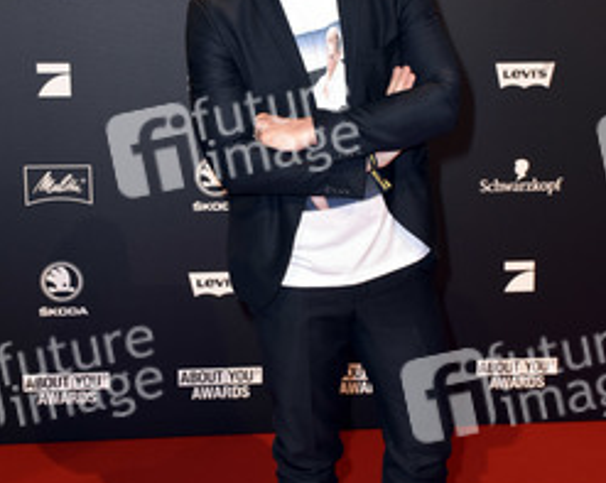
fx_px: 1308
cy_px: 262
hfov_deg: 26.1
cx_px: 304
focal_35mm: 73
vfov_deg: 20.9
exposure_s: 1/100
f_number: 6.3
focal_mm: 32
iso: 1000
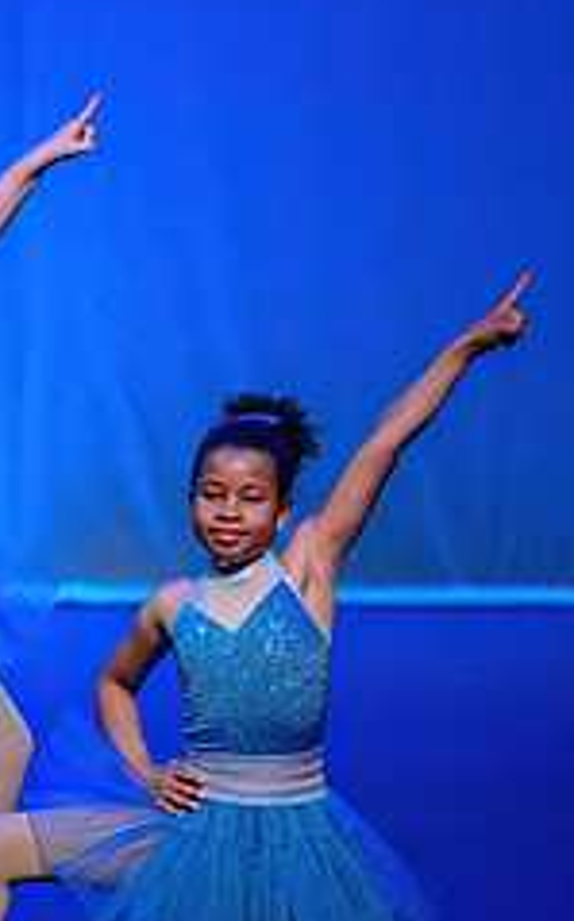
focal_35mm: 396
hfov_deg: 3.3
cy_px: 634
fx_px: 9930
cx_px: -308
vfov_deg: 5.3
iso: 1600
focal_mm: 160
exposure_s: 1/400
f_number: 2.8
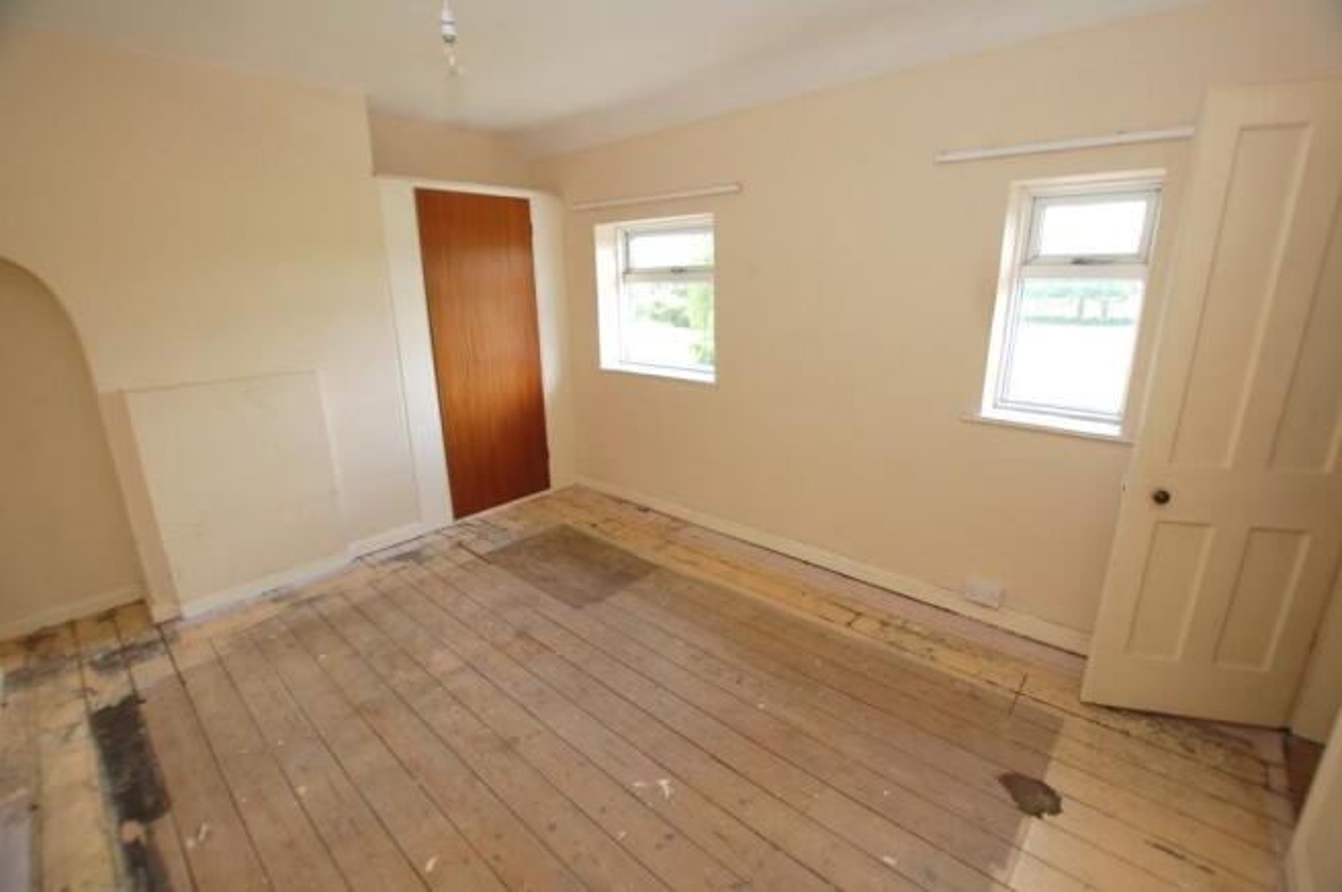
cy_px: 446
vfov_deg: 77.2
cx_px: 671
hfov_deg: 100.4
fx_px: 559
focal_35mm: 15
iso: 400
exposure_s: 1/125
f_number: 4.5
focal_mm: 10
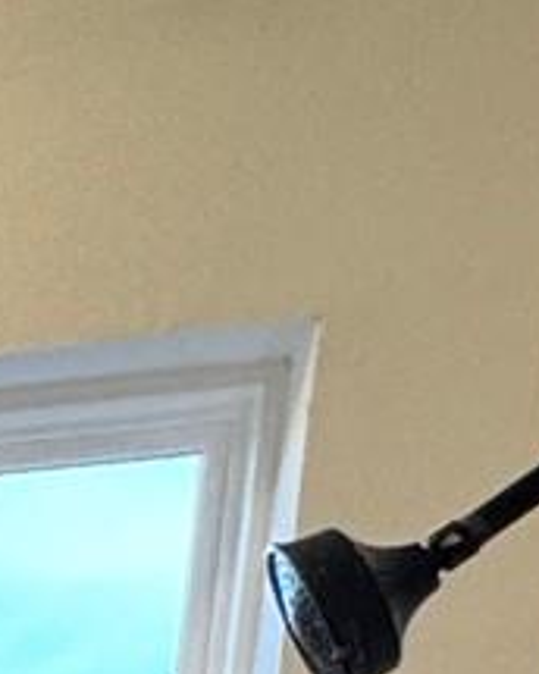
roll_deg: -0.8
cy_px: 1646
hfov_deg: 7.9
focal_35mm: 130
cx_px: -1576
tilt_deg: -8.5
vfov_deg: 11.9
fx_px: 2592
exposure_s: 1/120
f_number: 2.2
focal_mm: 2.22
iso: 100
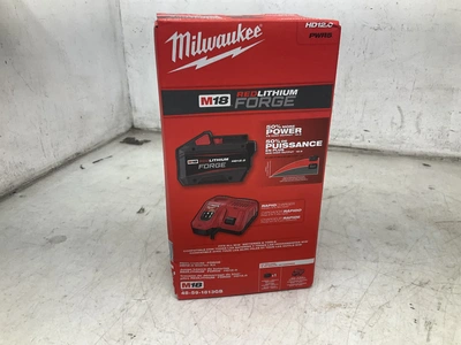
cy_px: 172
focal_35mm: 29
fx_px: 386
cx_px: 230
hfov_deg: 61.7
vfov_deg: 48.2
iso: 50
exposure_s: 1/120
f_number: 1.8
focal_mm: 3
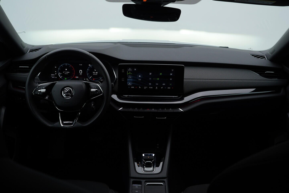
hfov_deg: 53.1
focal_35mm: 36
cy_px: 96
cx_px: 144
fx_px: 289
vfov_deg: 36.9
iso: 125
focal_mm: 24
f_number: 4
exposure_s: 1/80
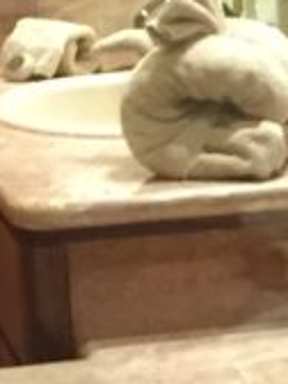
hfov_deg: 6.7
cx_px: 750
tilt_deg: -14.3
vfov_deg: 9.6
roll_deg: +0.5
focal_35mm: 207
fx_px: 2296
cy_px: 261
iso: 250
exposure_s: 1/15
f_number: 2.2
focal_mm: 4.15
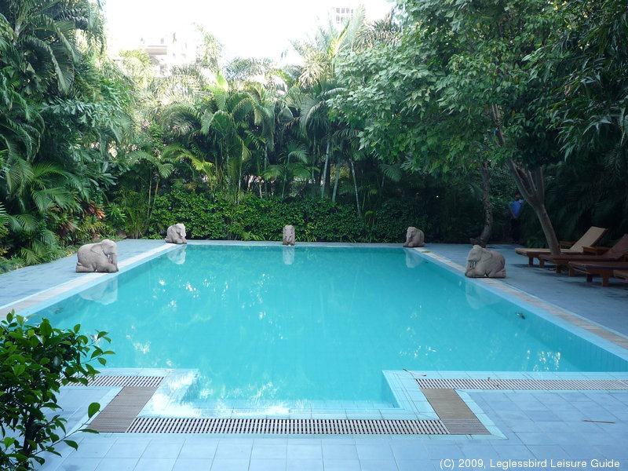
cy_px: 236
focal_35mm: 33
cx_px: 314
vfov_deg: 42.9
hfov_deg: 55.4
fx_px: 599
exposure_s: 1/50
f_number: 2.8
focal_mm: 4.4
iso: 100
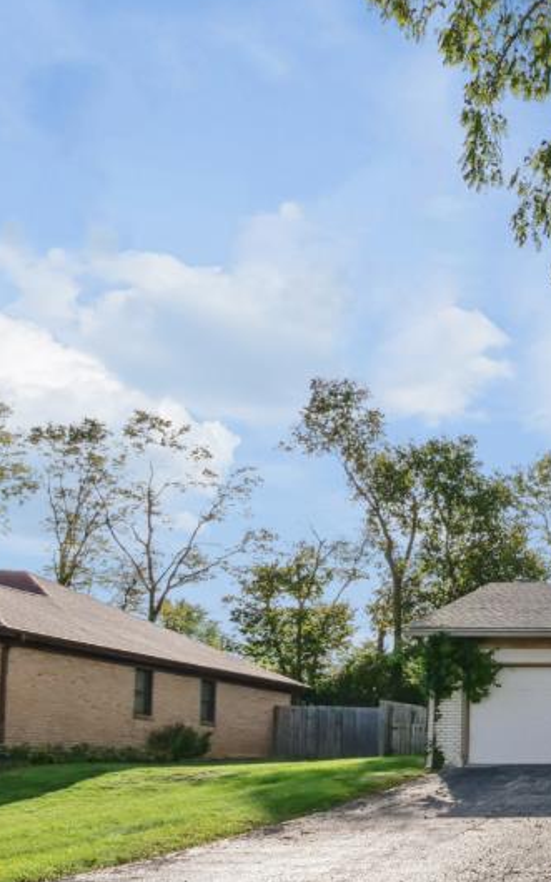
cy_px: 598
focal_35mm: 42
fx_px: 1010
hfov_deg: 24.4
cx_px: 807
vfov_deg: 46.4
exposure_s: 1/640
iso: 200
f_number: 8
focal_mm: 7
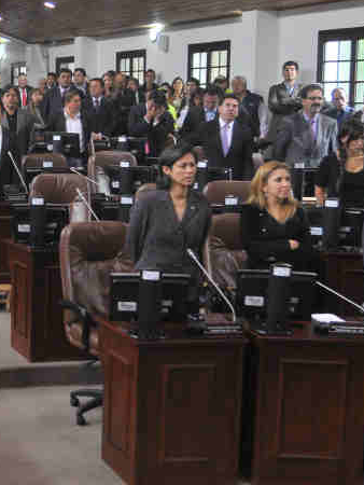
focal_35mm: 63
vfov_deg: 30.6
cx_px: -81
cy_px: 200
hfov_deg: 21.5
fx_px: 882
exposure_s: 1/80
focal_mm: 20
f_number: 3.2
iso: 800
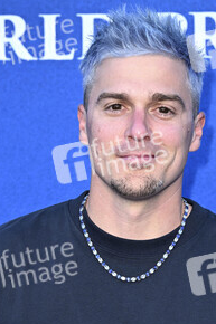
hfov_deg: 9.9
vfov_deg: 14.8
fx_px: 1243
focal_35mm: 138
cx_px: 142
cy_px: 213
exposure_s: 1/250
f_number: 6.3
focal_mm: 100
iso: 800
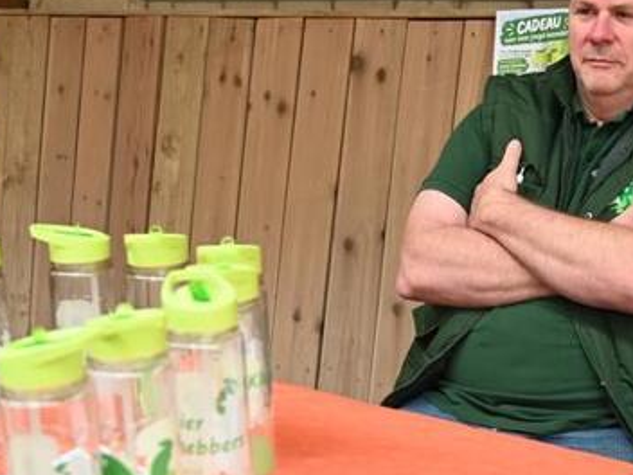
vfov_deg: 22.6
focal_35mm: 65
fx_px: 1189
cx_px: 554
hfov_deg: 28.8
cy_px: 280
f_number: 2.8
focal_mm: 24
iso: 1100
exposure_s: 1/125
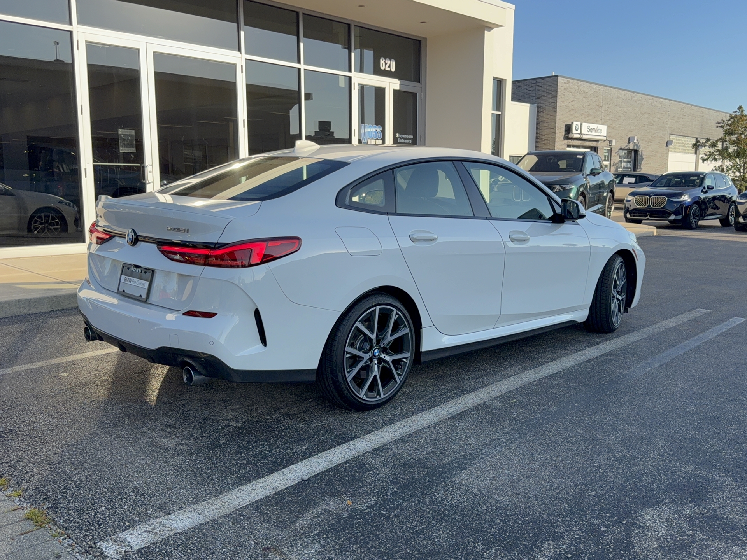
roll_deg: -0.4
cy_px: 280
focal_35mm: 31
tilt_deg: -9.2
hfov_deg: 58.4
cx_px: 374
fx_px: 669
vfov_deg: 45.4
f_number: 1.78
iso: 100
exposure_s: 1/2525
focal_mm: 6.76
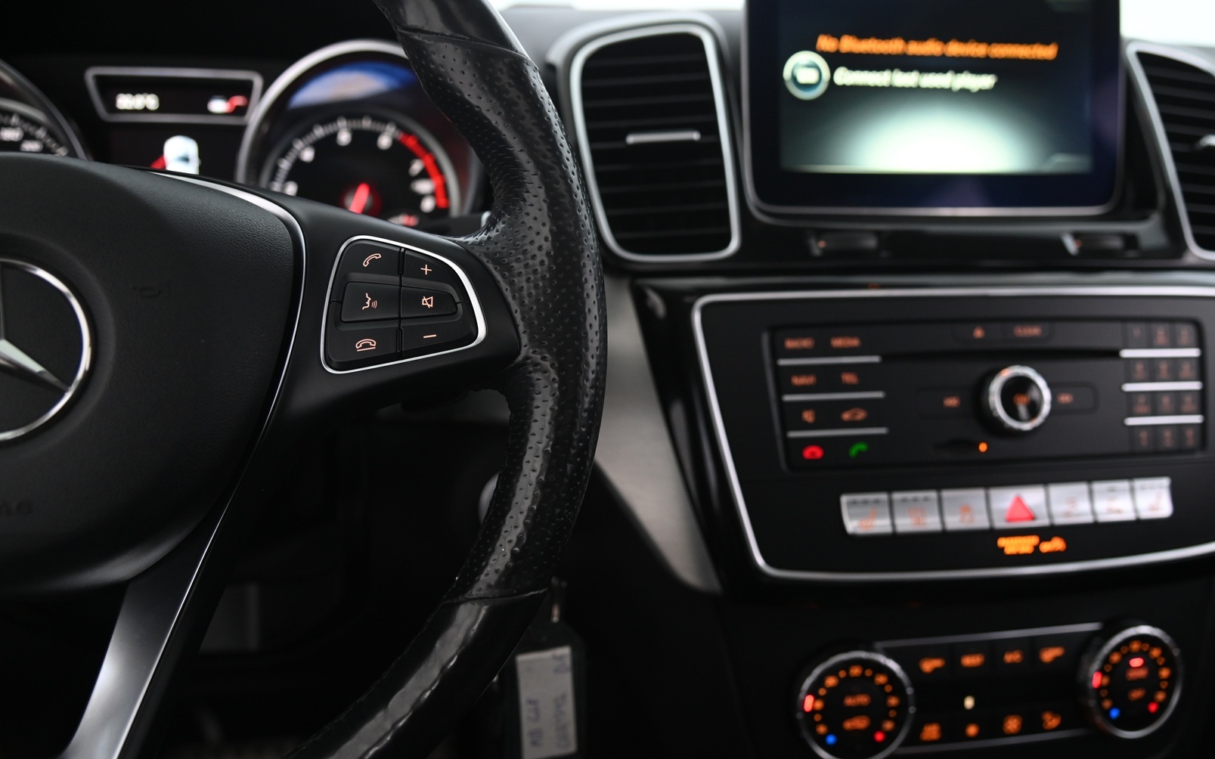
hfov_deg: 55.3
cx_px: 612
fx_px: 1159
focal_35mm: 35
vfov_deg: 36.3
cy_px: 366
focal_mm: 34
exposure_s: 1/20
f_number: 4
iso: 2000
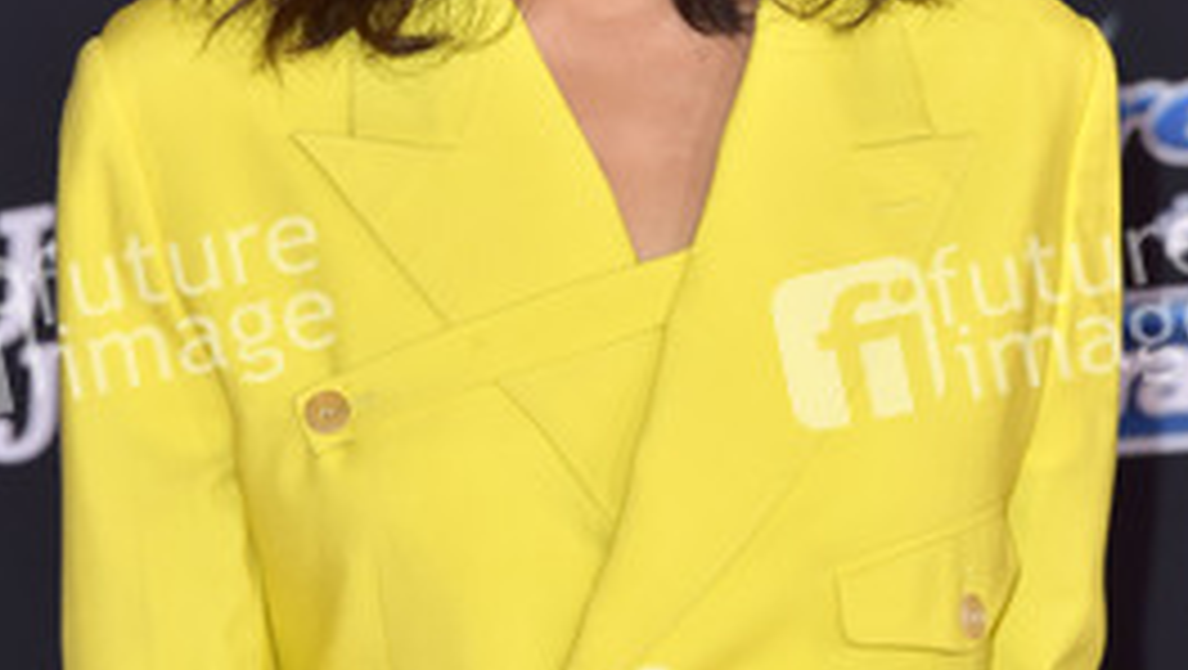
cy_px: 99
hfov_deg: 6.8
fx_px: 9994
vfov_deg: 3.8
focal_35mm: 317
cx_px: 596
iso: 500
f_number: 7.1
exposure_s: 1/250
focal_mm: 200
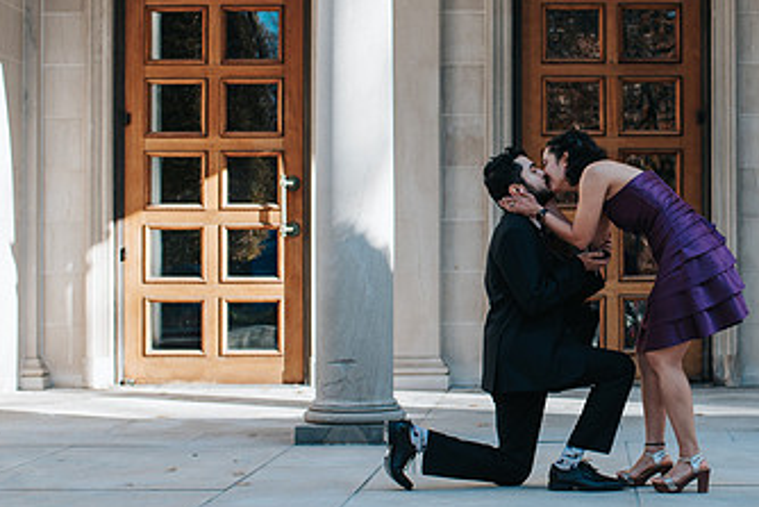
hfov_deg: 25.2
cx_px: 624
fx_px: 1666
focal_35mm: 79
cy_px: 249
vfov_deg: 17.3
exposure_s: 1/320
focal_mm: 35
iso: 100
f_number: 2.8
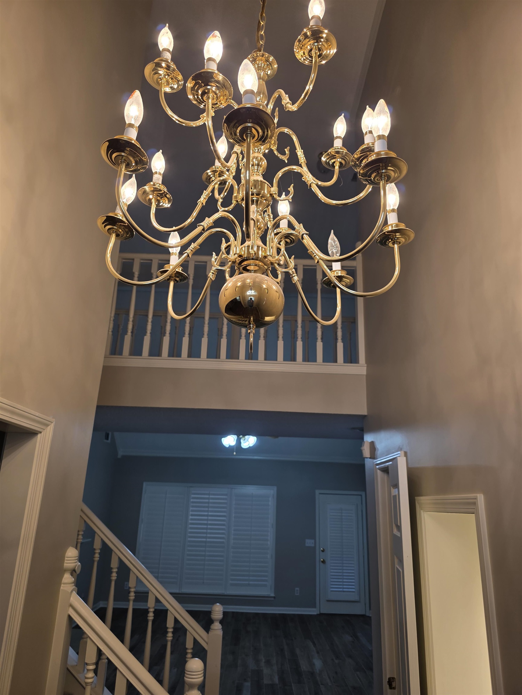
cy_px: 348
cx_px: 261
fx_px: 462
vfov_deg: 73.9
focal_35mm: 23
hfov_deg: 58.9
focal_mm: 6.3
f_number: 1.7
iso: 50
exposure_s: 1/120
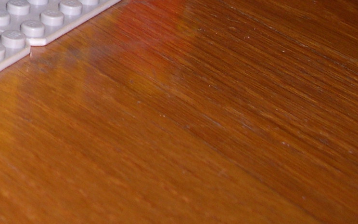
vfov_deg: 10.2
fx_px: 1200
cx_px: -115
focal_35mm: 123
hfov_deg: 16.0
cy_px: -129
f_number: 7.6
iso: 100
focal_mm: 8
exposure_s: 1/60
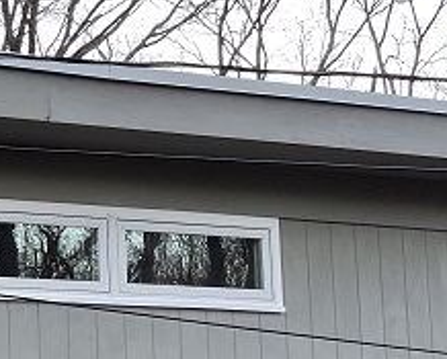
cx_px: -306
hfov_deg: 17.5
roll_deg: +0.5
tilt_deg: +6.5
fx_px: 1232
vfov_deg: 16.3
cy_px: 353
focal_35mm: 93
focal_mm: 4.2
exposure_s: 1/121
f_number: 1.6
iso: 100
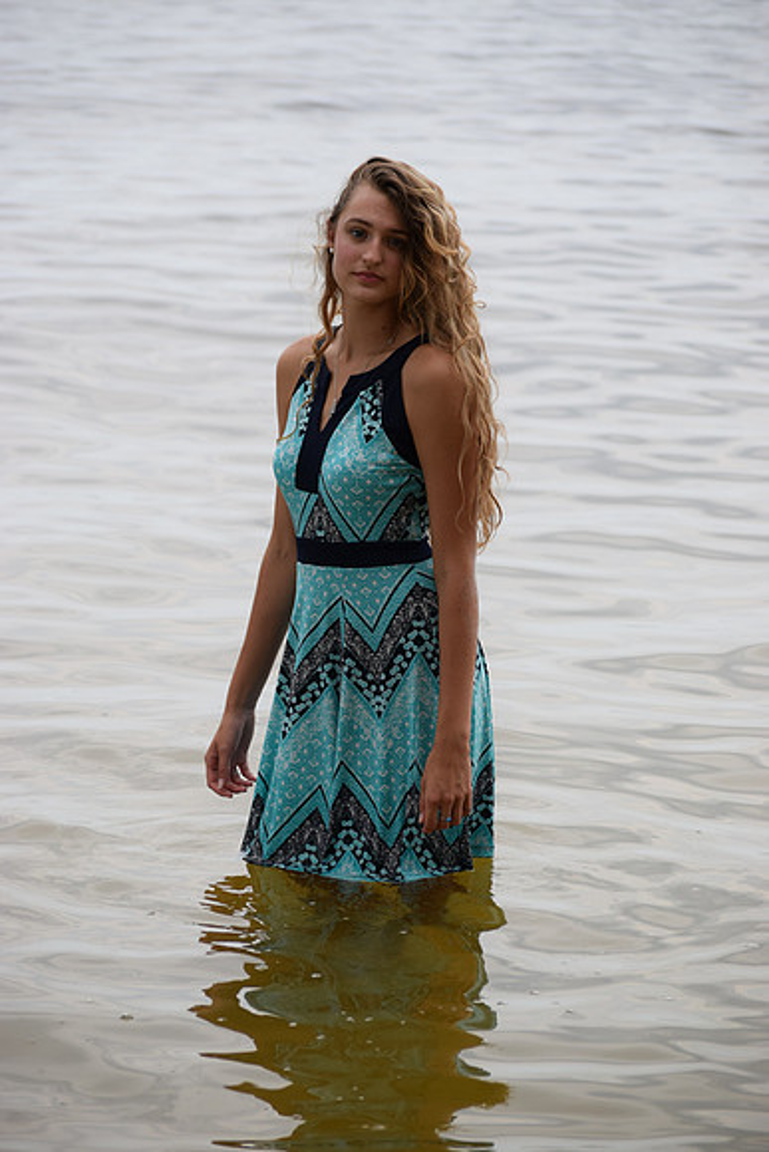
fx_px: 4131
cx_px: 384
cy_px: 576
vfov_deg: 15.9
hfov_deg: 10.6
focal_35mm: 129
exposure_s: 1/1000
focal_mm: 86
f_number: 4.2
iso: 450
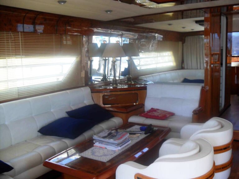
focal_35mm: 35
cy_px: 90
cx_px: 120
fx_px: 242
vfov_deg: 40.7
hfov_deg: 52.6
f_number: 3
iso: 80
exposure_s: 1/60
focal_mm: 6.3
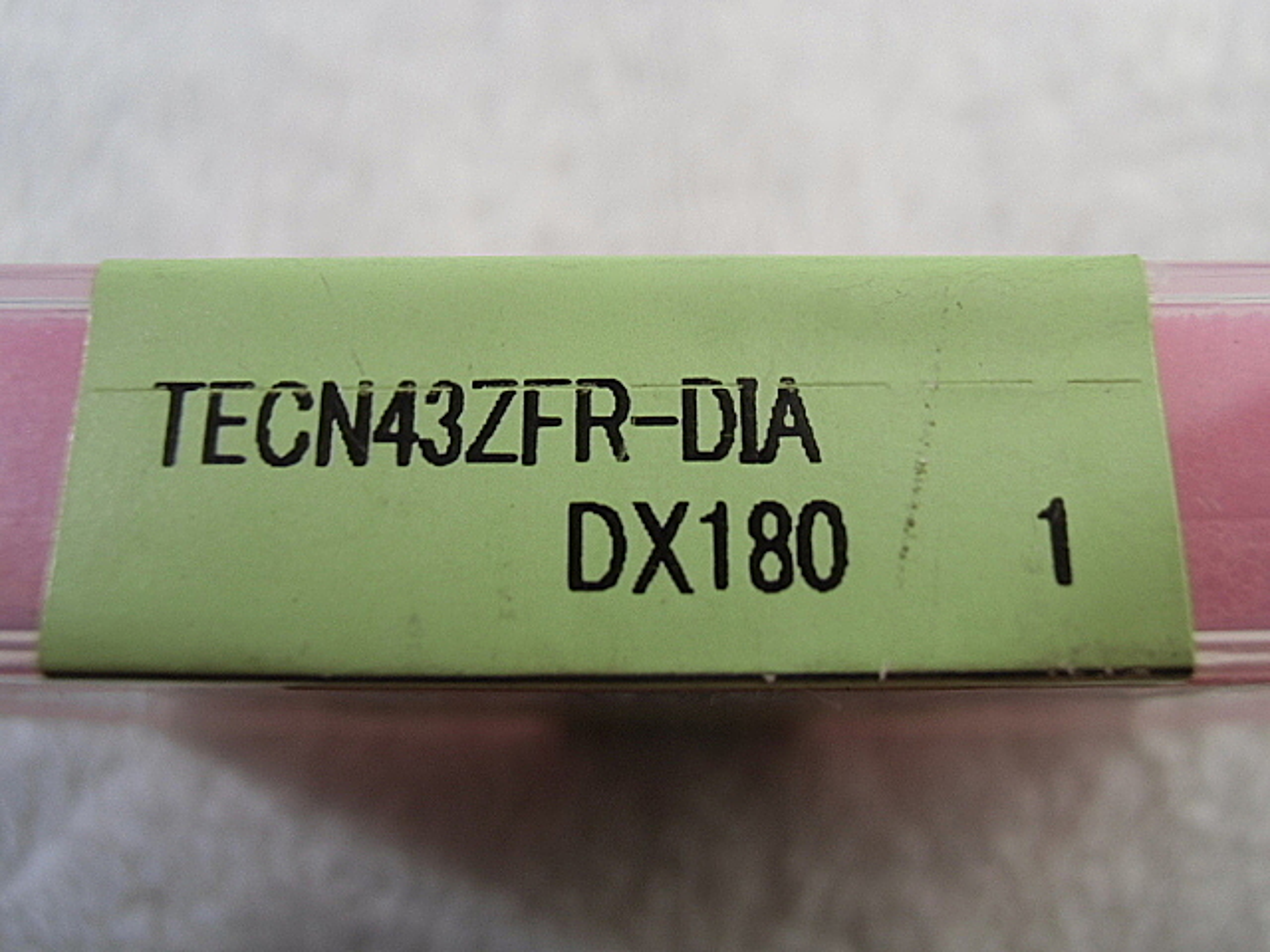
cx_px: 635
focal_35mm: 30
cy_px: 476
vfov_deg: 46.8
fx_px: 1101
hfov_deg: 60.0
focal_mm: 5.36
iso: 64
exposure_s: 1/60
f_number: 3.5
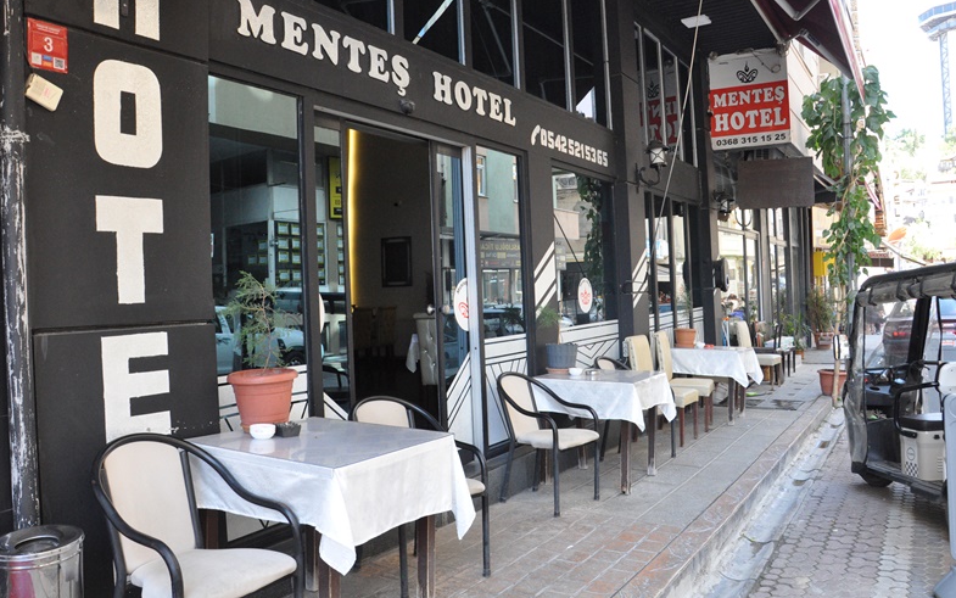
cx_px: 477
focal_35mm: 28
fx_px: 730
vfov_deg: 44.5
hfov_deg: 66.5
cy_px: 278
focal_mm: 18
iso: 2000
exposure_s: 1/200
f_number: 7.1
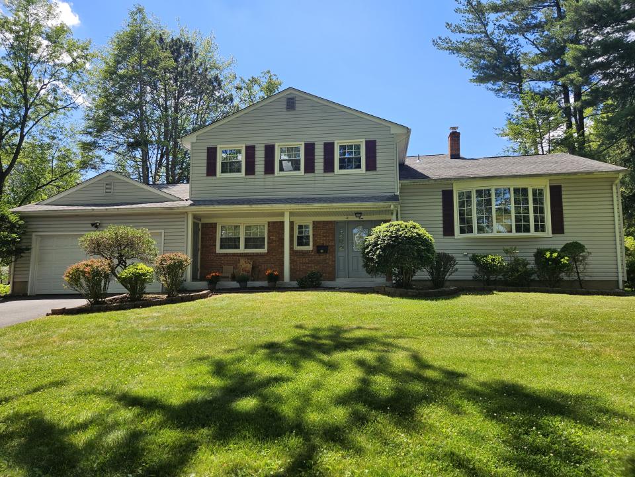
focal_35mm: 23
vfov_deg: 58.9
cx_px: 318
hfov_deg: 73.9
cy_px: 238
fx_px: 422
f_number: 1.8
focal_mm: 5.4
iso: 25
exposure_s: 1/1038
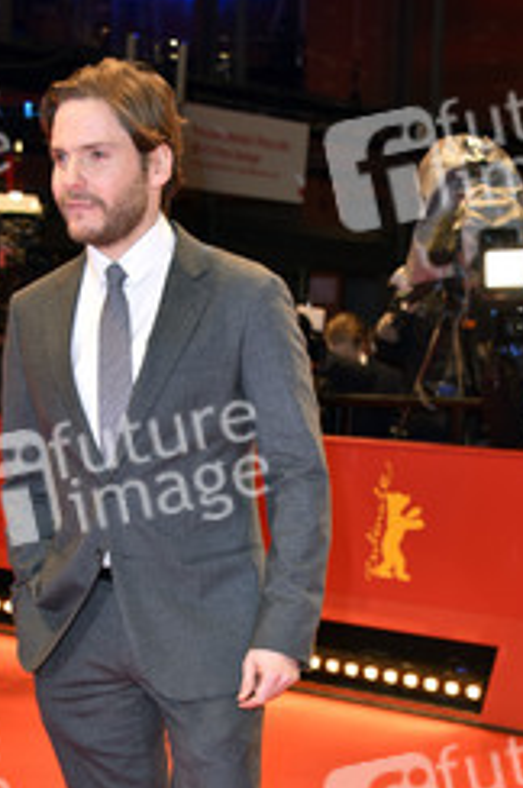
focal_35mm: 82
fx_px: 1792
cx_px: 197
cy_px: 639
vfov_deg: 24.4
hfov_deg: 16.6
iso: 640
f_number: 5.6
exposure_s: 1/50
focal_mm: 50
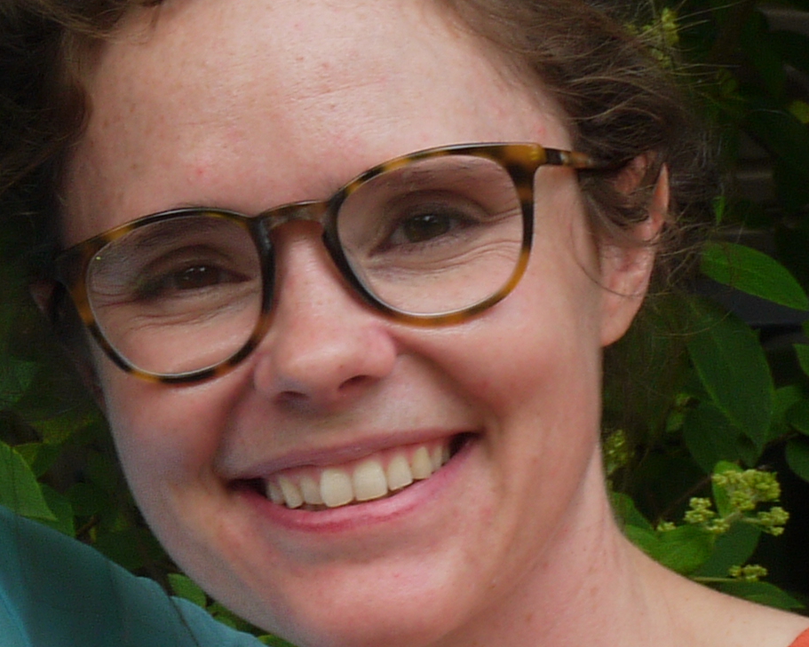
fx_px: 7184
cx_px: -321
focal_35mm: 300
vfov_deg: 5.1
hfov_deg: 6.4
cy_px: 672
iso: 160
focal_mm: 35
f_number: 14
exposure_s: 1/50
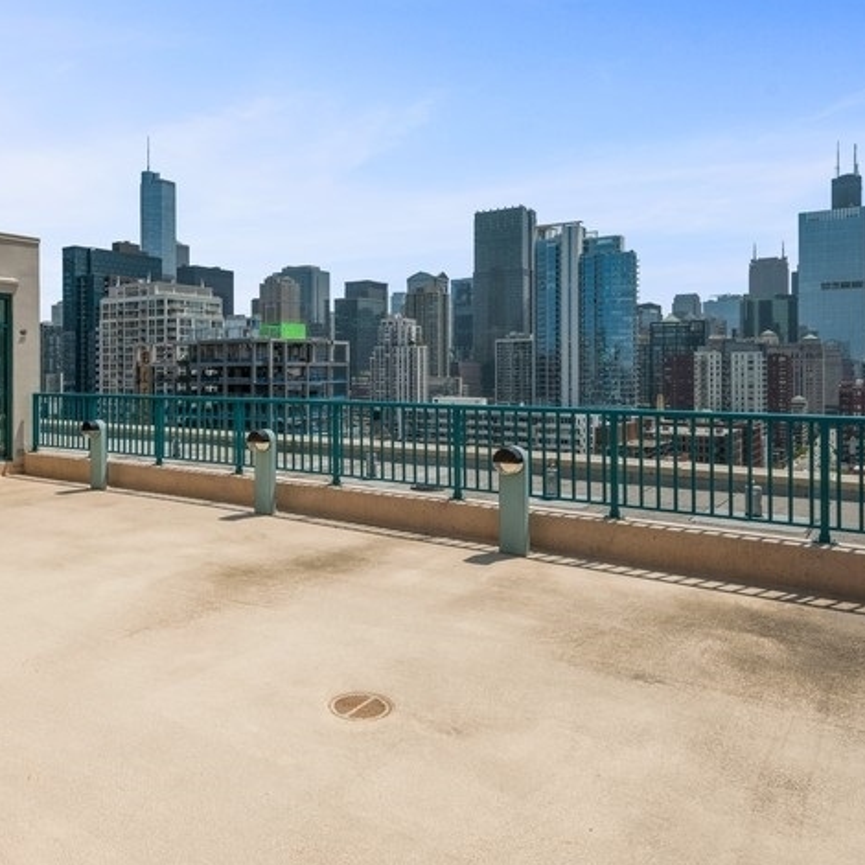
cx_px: 292
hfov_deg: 59.6
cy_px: 328
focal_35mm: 26
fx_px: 735
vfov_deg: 60.2
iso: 500
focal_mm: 16
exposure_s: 1/2000
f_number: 8
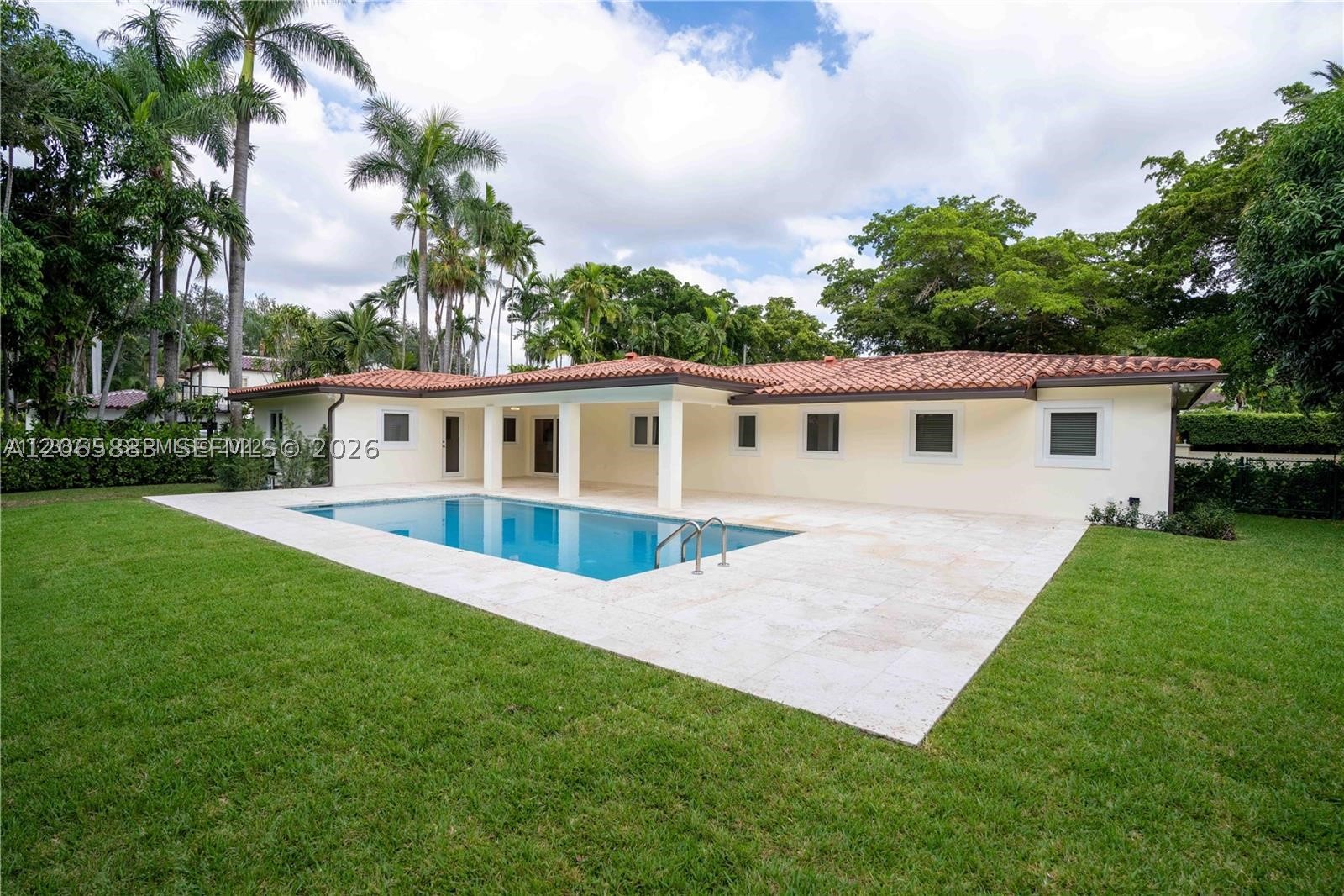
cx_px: 672
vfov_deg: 73.7
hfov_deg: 96.7
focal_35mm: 16
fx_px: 597
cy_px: 448
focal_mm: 16
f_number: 6.3
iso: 400
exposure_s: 1/1600
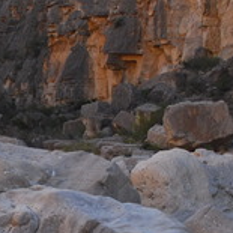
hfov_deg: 10.9
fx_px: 1203
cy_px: 148
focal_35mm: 158
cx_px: -32
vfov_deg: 11.1
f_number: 9
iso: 160
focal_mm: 24
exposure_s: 1/80
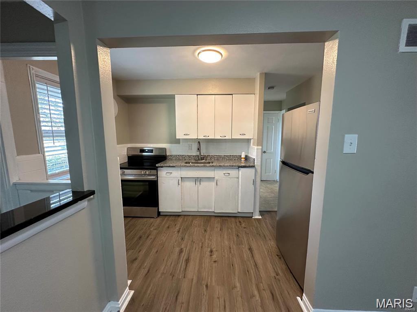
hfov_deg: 102.1
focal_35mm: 14
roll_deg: +0.0
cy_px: 156
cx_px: 208
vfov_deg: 85.7
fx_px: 169
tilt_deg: -6.2
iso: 200
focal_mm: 2.22
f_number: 2.2
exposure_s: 1/60
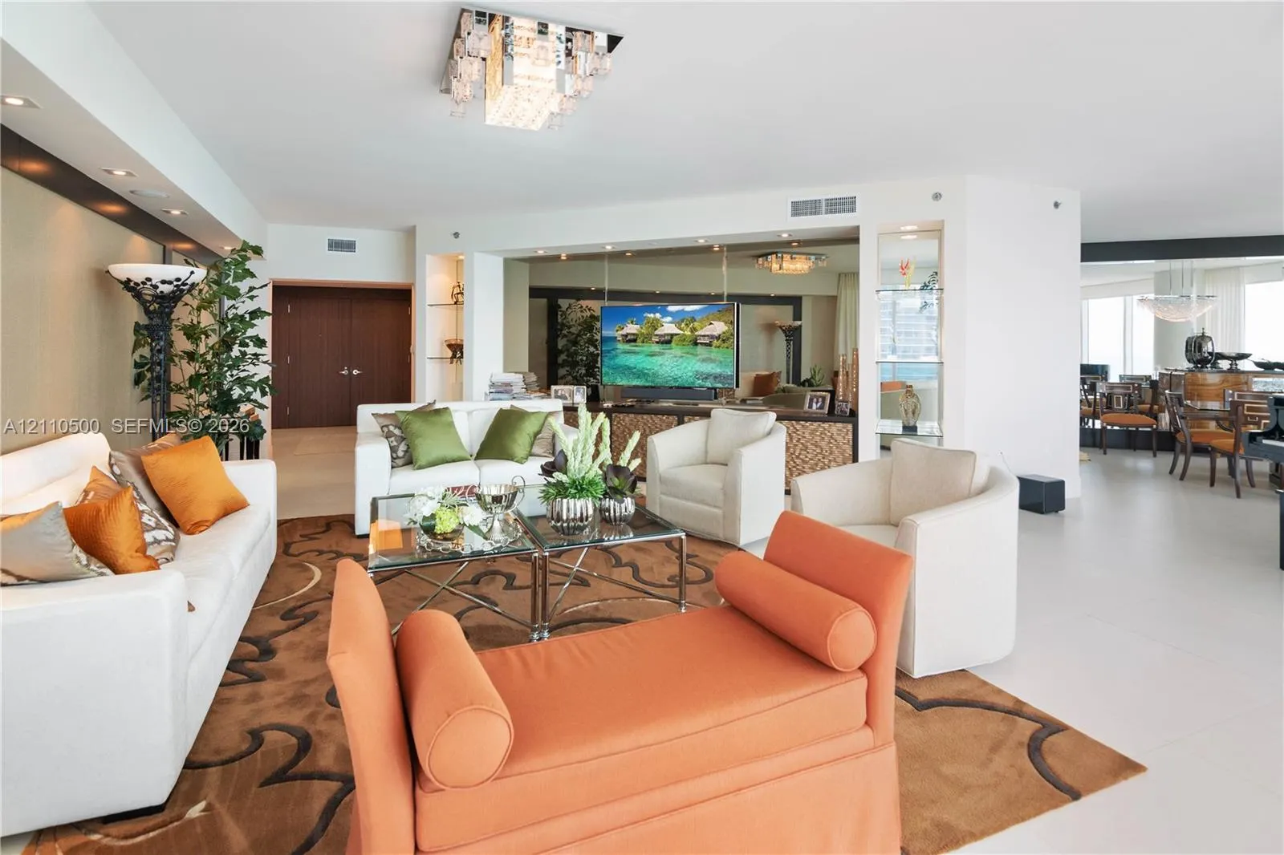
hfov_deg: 95.0
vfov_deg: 72.0
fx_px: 588
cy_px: 428
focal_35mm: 16
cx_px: 642
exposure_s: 1/60
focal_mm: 11
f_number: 5.6
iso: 800
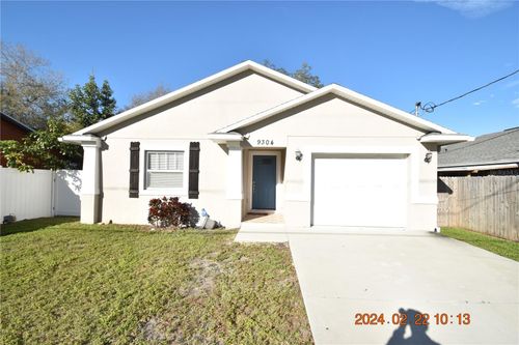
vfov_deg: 77.3
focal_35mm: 15
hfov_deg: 100.4
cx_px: 260
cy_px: 172
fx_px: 216
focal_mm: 10
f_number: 10
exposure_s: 1/400
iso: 200
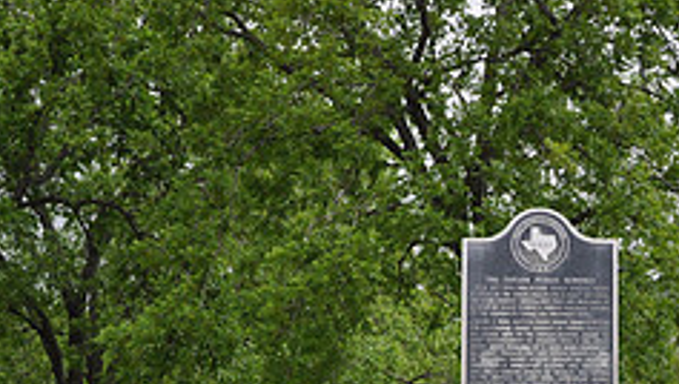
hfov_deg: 29.8
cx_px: 544
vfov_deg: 17.1
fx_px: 1244
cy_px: 400
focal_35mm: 69
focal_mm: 18
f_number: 3.5
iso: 400
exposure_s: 1/160
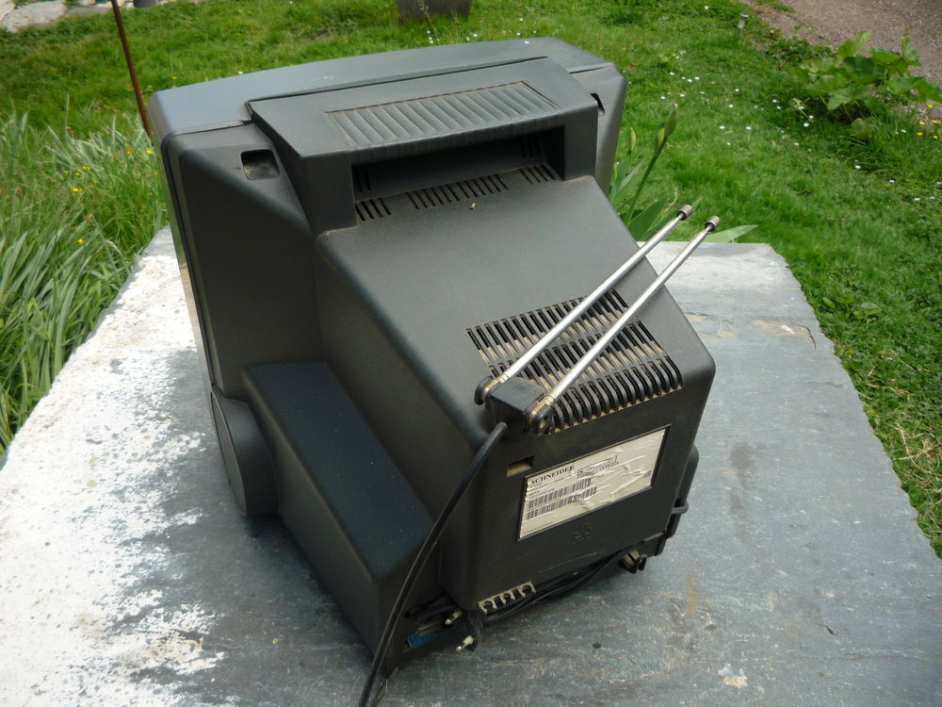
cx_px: 471
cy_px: 354
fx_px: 816
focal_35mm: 30
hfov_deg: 60.0
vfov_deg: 46.8
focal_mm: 5.2
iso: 100
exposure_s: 1/200
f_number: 4
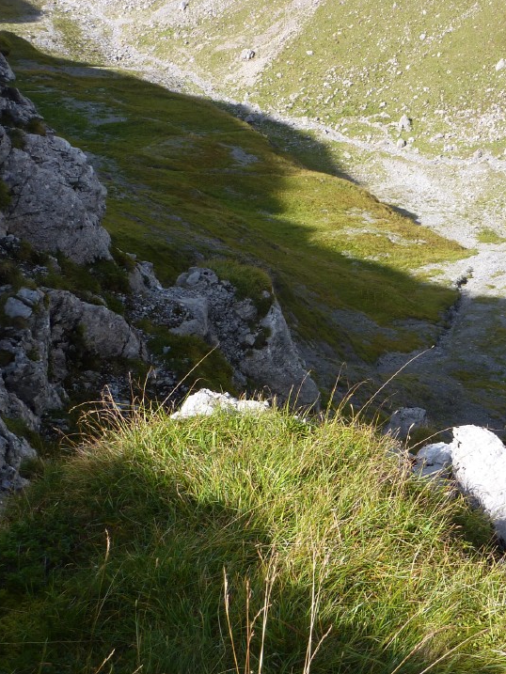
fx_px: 1169
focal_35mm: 60
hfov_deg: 24.3
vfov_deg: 32.2
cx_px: 332
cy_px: 358
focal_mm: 6.9
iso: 80
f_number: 4
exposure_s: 1/320
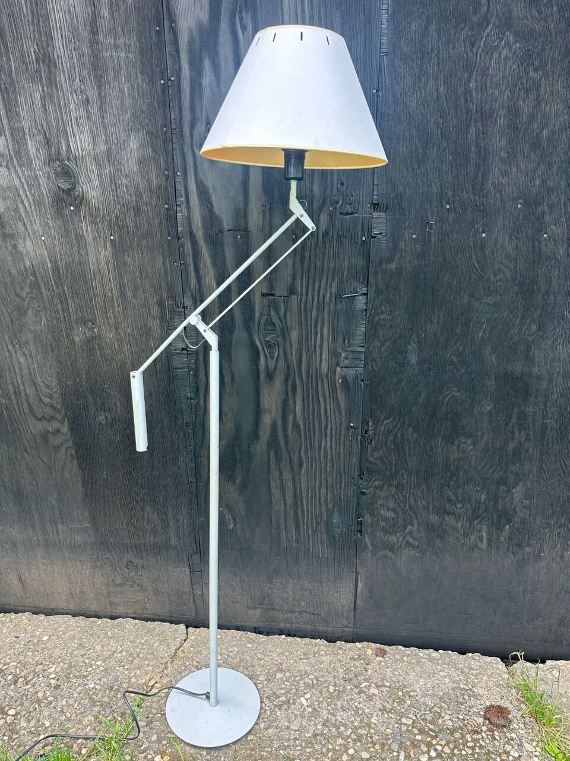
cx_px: 285
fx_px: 527
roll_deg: +0.9
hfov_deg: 56.8
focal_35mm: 24
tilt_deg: -19.9
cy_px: 380
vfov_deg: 71.6
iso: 80
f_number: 1.78
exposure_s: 1/165
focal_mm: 6.86
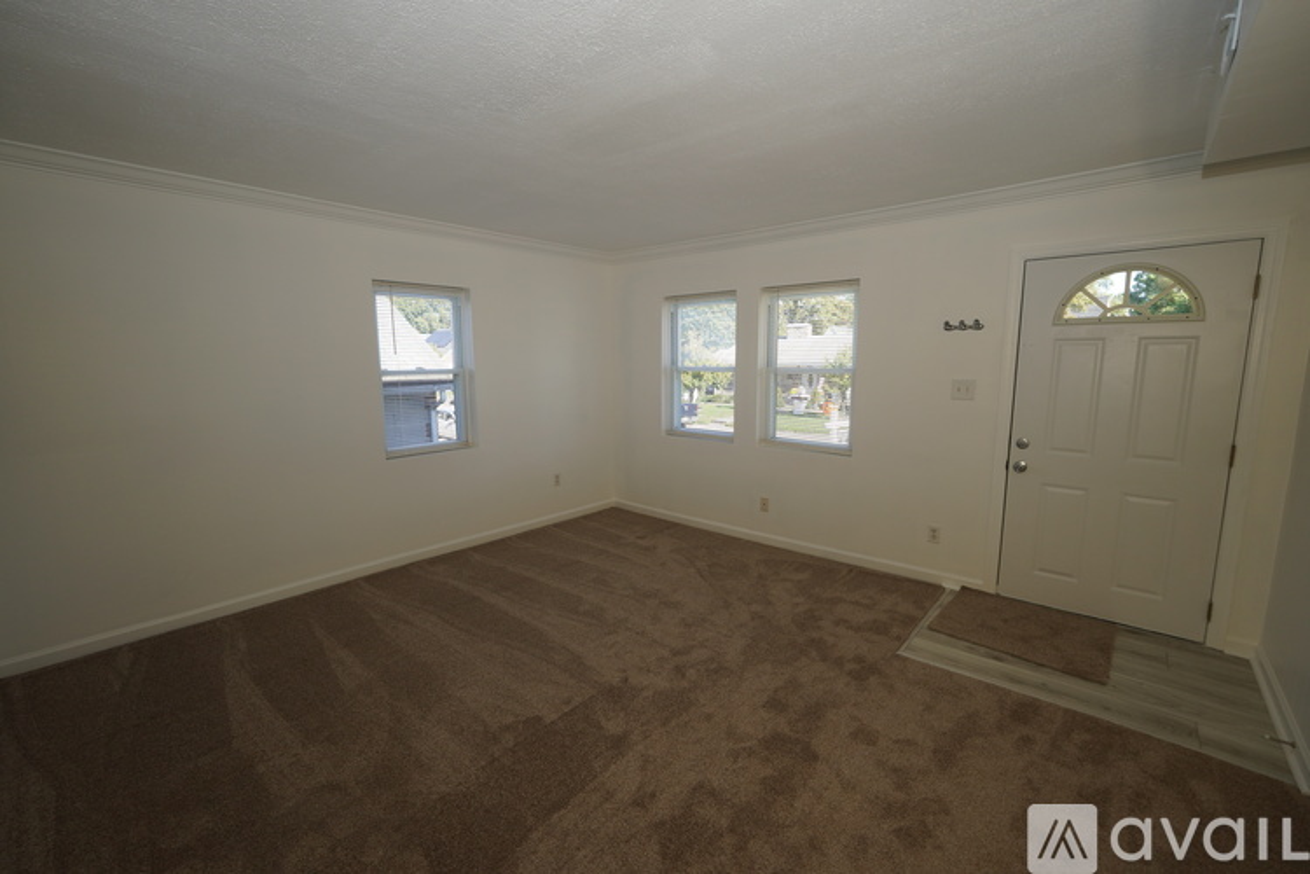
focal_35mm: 15
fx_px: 546
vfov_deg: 77.3
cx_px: 655
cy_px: 437
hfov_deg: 100.4
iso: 100
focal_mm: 10
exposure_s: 1/100
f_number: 4
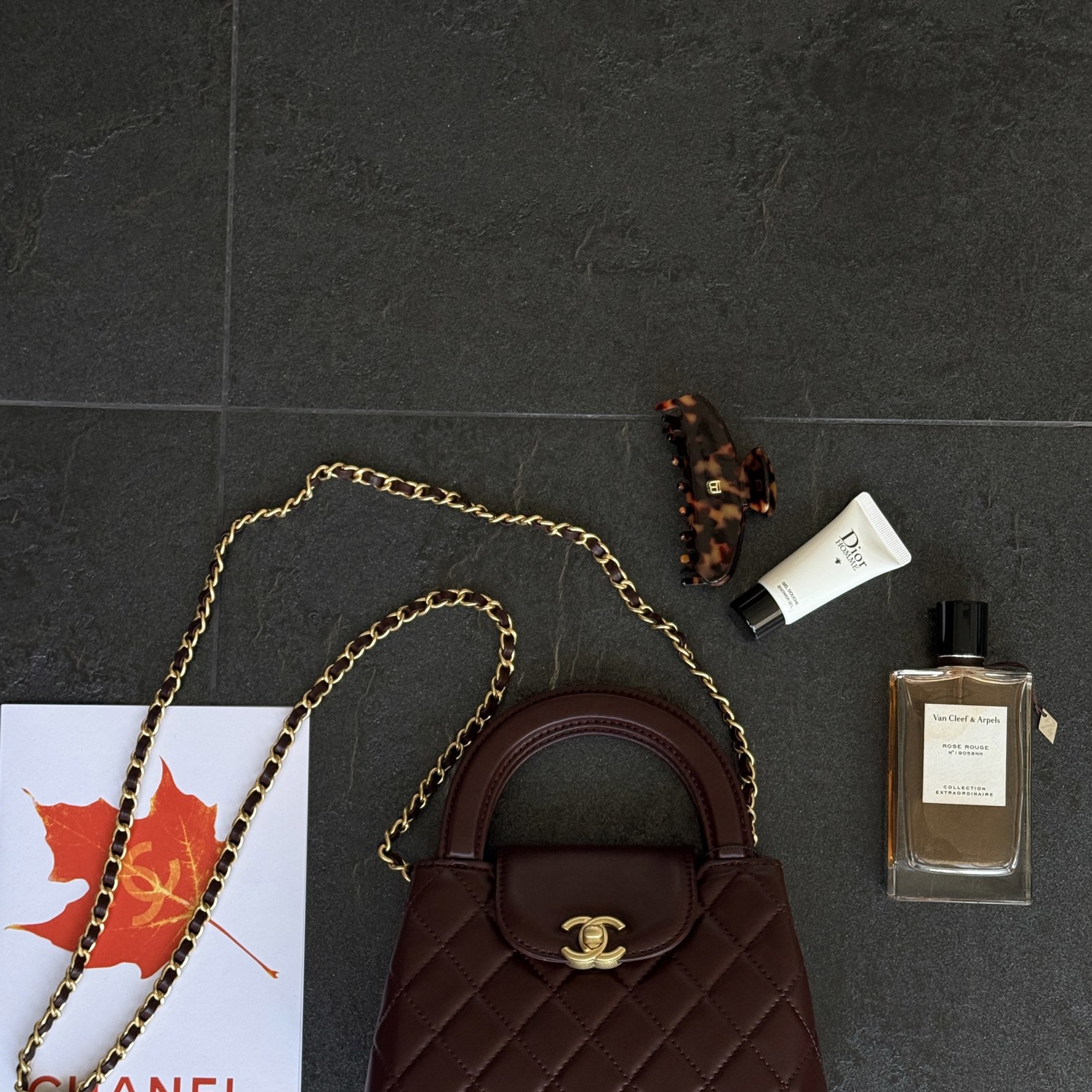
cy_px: 634
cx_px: 547
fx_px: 2034
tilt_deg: -85.7
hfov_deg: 30.0
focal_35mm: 57
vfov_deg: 30.0
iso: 200
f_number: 1.78
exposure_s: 1/136
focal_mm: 6.76
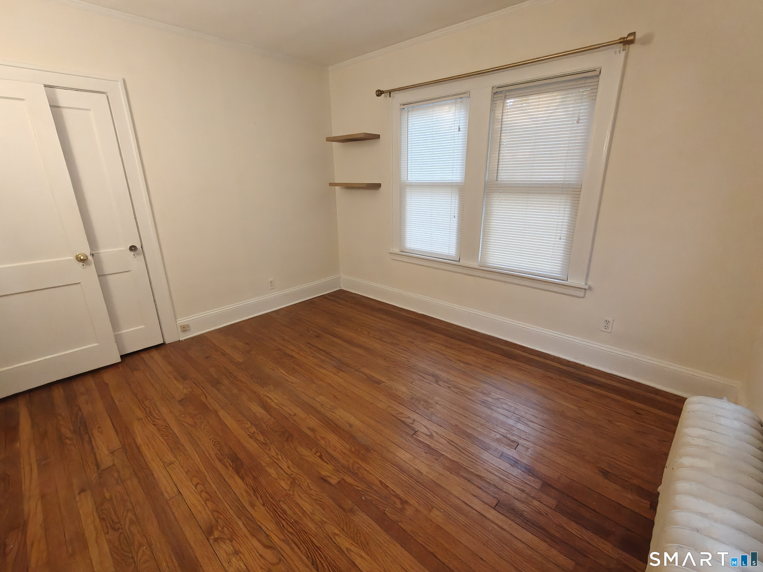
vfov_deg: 81.7
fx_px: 331
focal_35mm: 15
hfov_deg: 98.2
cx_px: 382
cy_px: 286
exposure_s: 1/120
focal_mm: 2.3
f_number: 2
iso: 3200
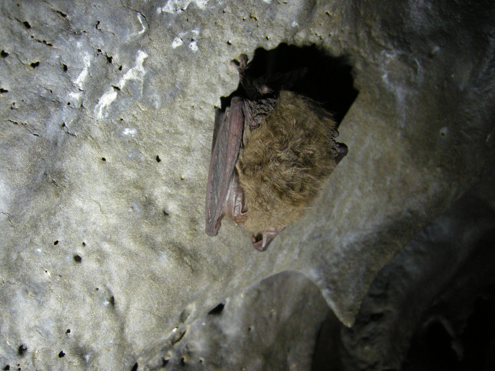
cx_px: 253
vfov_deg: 39.7
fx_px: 515
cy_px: 185
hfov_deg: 51.3
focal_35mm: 36
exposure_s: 1/67.7
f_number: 2.7
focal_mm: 7.5
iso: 264
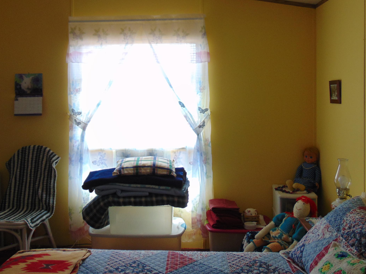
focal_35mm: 36
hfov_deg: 51.3
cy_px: 99
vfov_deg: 39.4
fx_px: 381
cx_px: 172
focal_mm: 4.5
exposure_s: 1/60
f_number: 3
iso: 80
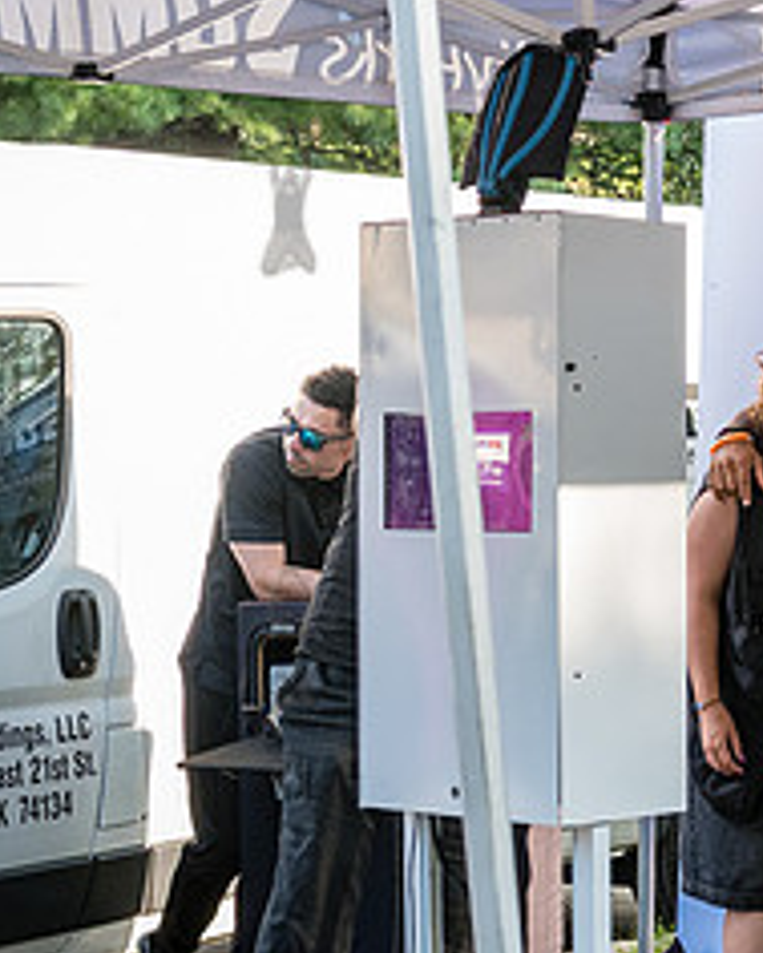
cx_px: 932
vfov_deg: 18.4
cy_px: 542
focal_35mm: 104
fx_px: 2934
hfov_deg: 14.3
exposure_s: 1/400
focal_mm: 35
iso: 1000
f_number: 4.5
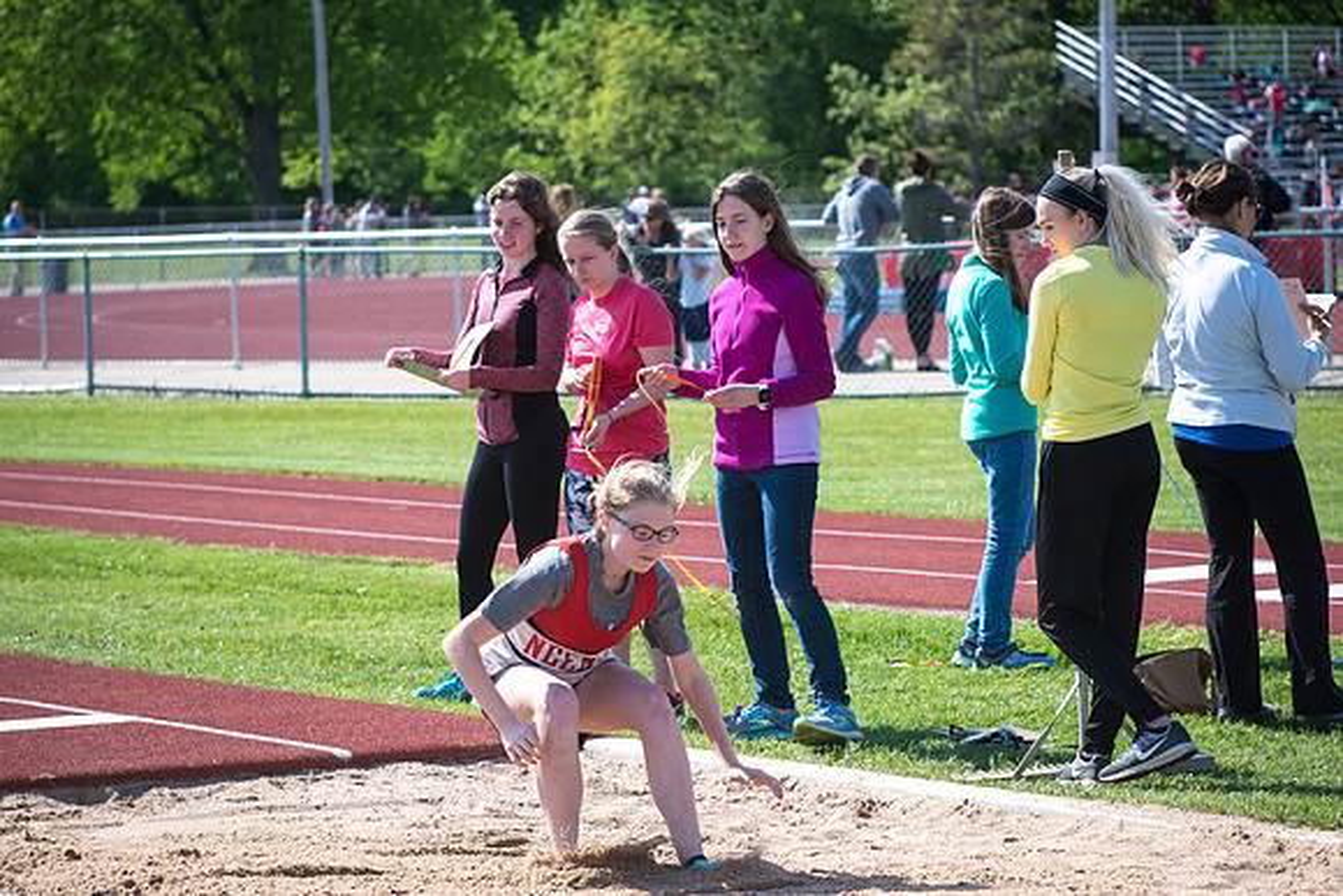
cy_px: 448
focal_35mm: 140
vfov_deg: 9.8
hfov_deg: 14.7
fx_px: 5224
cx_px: 672
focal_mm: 140
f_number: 6.3
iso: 1000
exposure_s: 1/3200
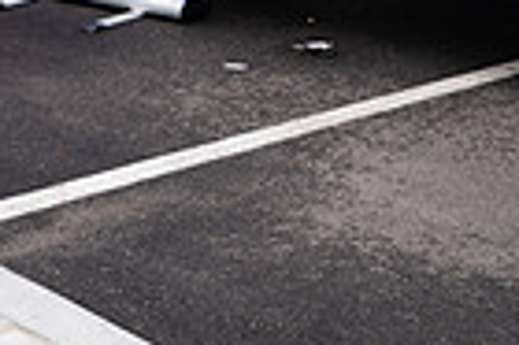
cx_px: -39
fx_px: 1757
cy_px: -286
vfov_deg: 10.5
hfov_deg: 16.3
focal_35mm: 122
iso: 200
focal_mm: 27.5
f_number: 3.5
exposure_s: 1/800
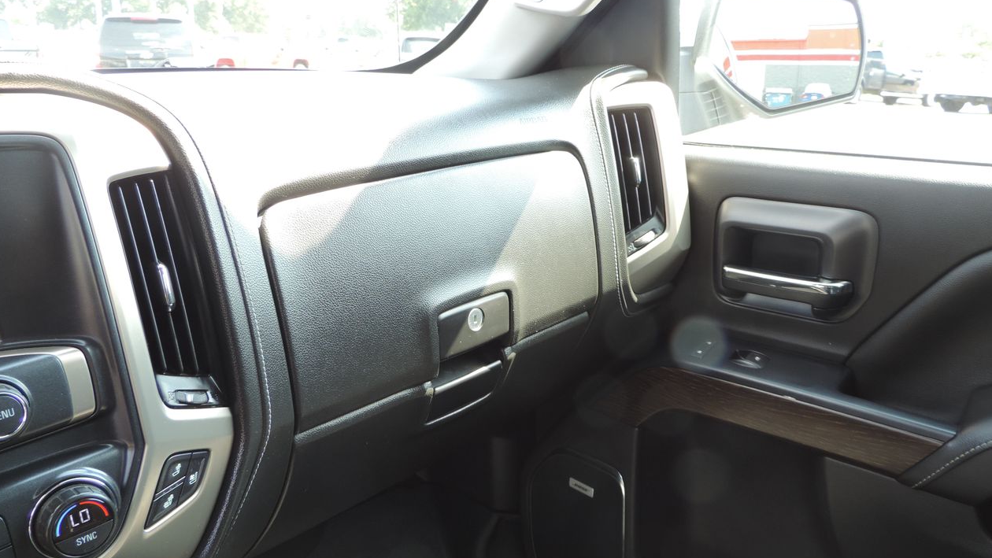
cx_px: 496
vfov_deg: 37.8
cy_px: 292
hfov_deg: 62.6
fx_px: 815
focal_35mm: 31
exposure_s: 1/30
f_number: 3.1
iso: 90
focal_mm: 4.9
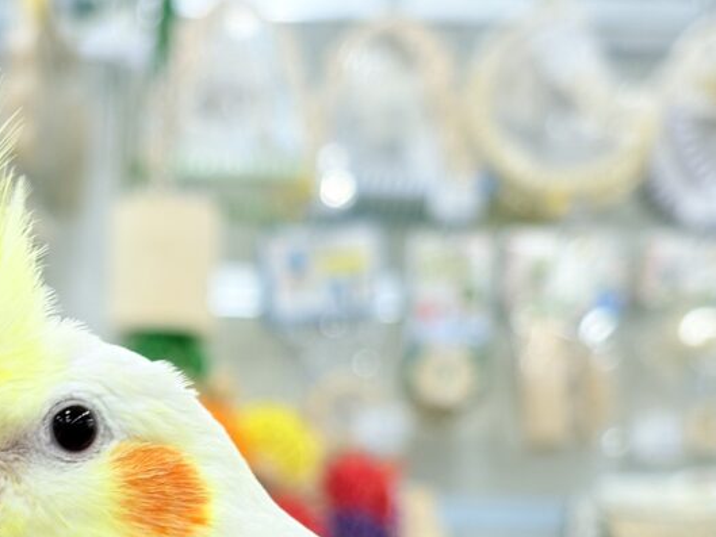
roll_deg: -0.9
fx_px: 2441
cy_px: 541
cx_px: 218
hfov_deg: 16.6
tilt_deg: +5.1
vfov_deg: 12.4
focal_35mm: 118
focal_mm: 5.96
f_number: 1.6
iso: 40
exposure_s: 1/50
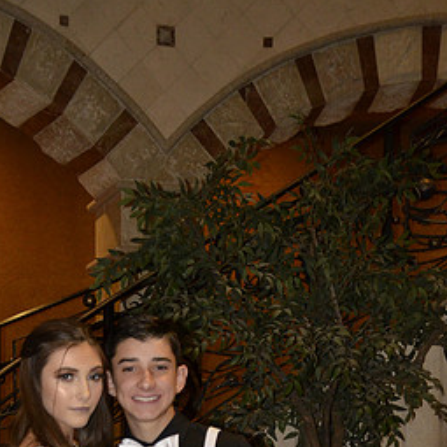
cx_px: 117
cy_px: 489
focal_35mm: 84
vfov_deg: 19.8
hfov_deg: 20.5
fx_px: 1227
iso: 1600
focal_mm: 29
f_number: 3.8
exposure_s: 1/60
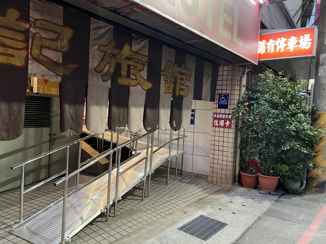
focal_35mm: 26
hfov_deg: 67.3
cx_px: 163
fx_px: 245
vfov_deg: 53.1
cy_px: 122
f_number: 1.5
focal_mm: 5.7
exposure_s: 1/60
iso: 500
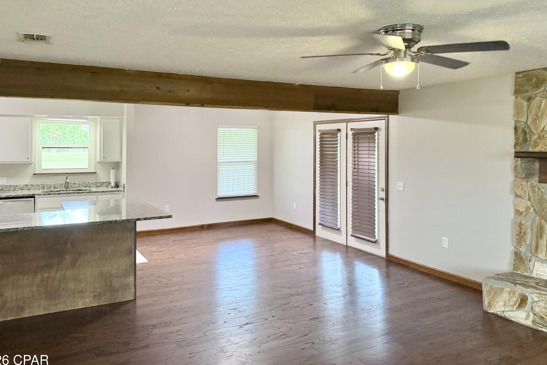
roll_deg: +0.2
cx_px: 286
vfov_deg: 44.7
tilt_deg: +1.3
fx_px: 441
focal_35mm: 29
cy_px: 143
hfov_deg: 63.6
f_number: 1.78
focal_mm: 6.76
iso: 400
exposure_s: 1/120
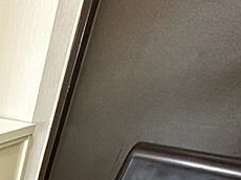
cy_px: 246
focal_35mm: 39
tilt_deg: -35.9
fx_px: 271
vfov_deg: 28.6
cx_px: -82
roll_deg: +0.0
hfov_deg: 33.2
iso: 640
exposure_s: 1/60
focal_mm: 2.22
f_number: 2.2
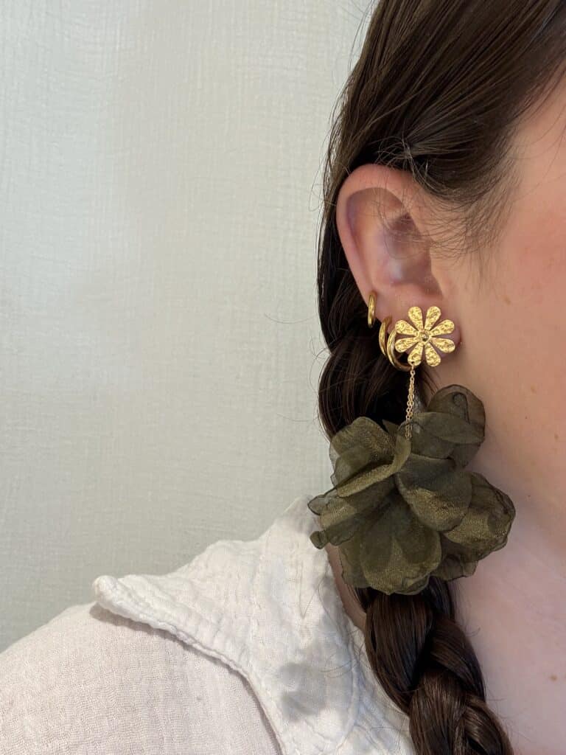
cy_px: 378
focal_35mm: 30
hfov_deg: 46.8
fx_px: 654
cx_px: 283
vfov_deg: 60.0
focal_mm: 2.69
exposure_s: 1/50
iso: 40
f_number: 1.9
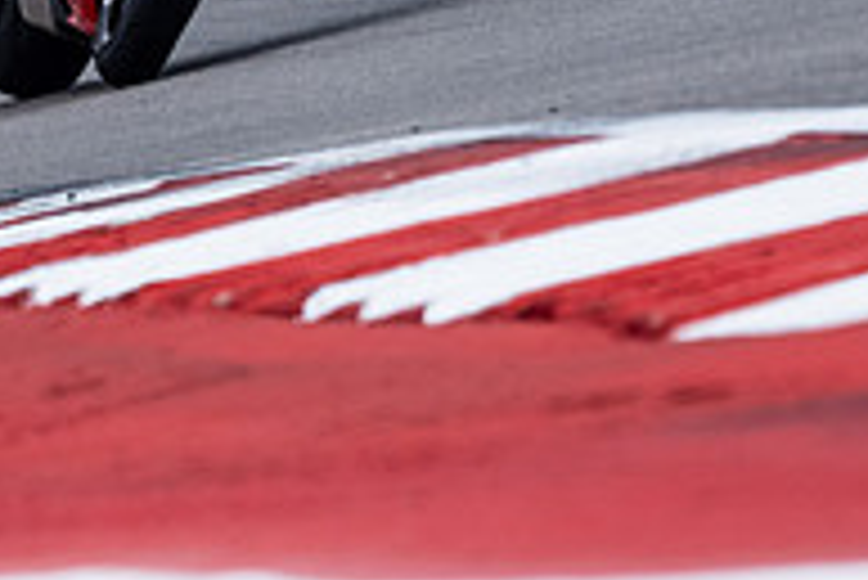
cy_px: -97
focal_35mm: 2258
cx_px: 4
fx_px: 54482
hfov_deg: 0.9
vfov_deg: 0.6
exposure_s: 1/2500
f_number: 5.6
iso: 400
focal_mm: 500
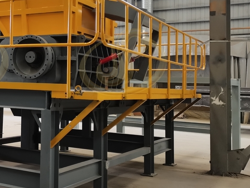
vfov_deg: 24.3
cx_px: -35
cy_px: 59
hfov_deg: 28.7
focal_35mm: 60
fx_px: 433
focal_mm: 5.58
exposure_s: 1/33.3
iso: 640
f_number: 1.8
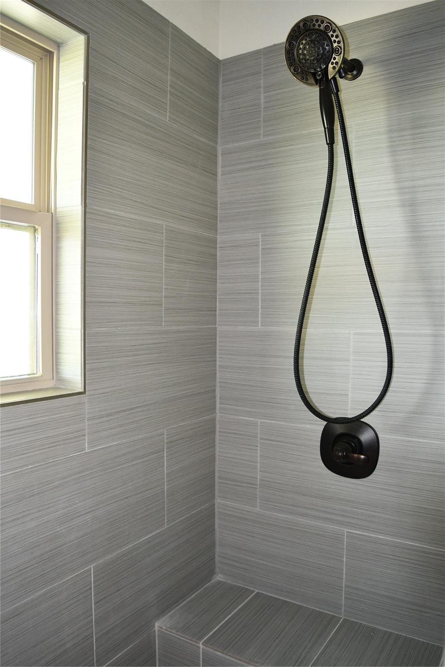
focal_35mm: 27
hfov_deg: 47.9
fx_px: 501
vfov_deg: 67.4
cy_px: 334
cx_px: 222
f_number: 3.5
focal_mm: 18
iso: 1400
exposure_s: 1/60
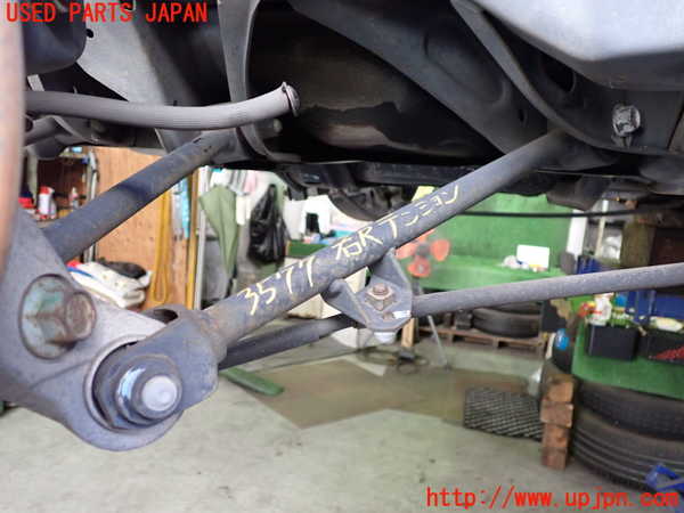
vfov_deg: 46.8
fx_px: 593
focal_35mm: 30
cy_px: 256
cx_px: 342
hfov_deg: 60.0
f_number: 2.3
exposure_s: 1/100
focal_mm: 5.4
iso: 800
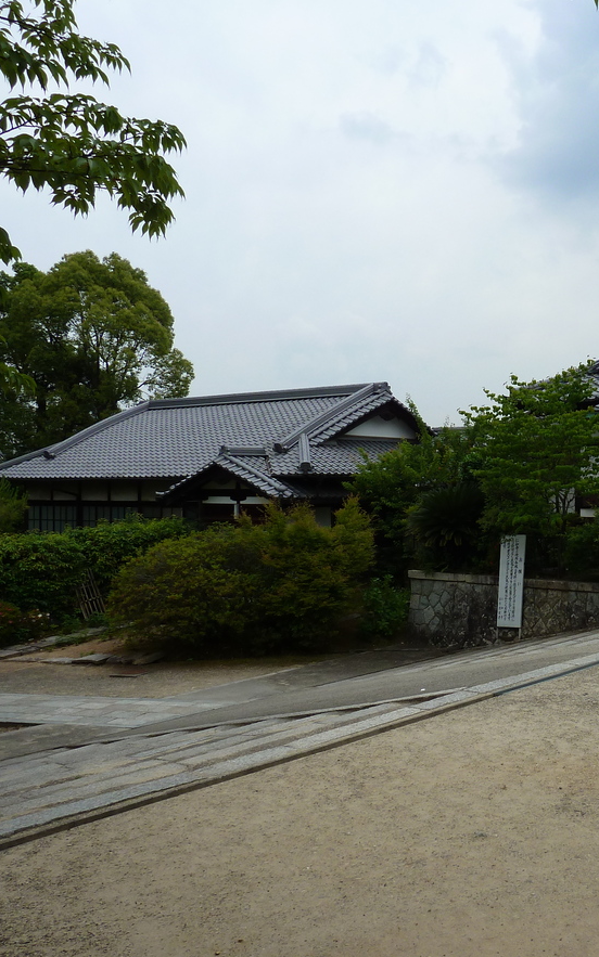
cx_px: 584
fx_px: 940
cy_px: 477
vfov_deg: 54.0
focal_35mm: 36
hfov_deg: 32.8
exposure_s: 1/320
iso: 80
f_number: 4
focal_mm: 4.1
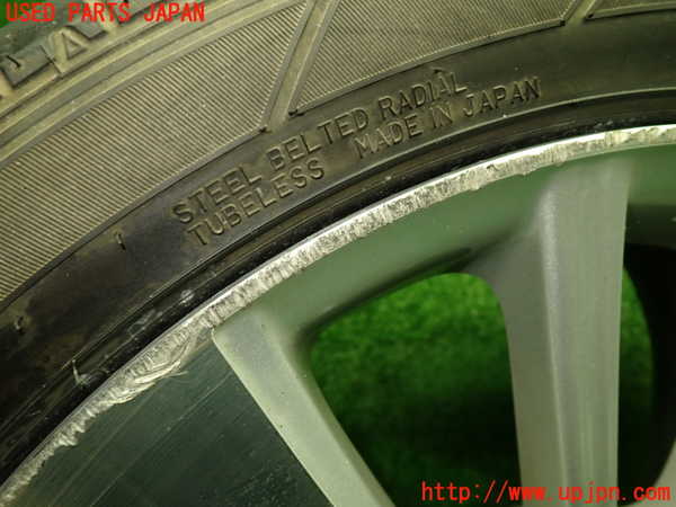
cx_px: 338
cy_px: 254
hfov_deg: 60.0
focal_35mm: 30
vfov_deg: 46.8
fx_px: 586
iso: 200
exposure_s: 1/40
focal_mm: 5.4
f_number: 2.3
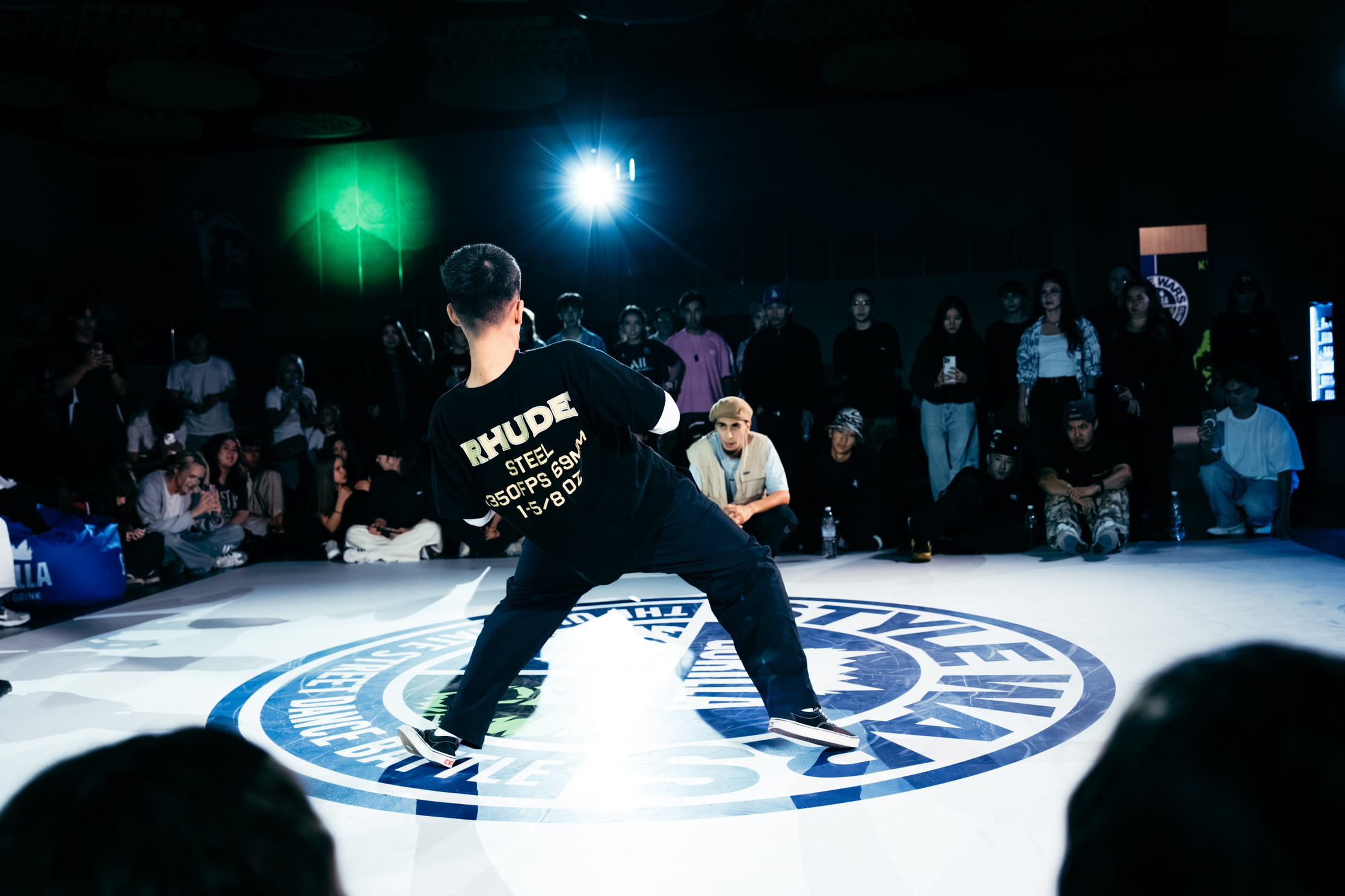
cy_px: 443
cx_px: 674
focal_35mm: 32
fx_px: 1196
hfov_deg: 58.7
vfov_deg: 41.1
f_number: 2.8
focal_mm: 27
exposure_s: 1/800
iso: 3200
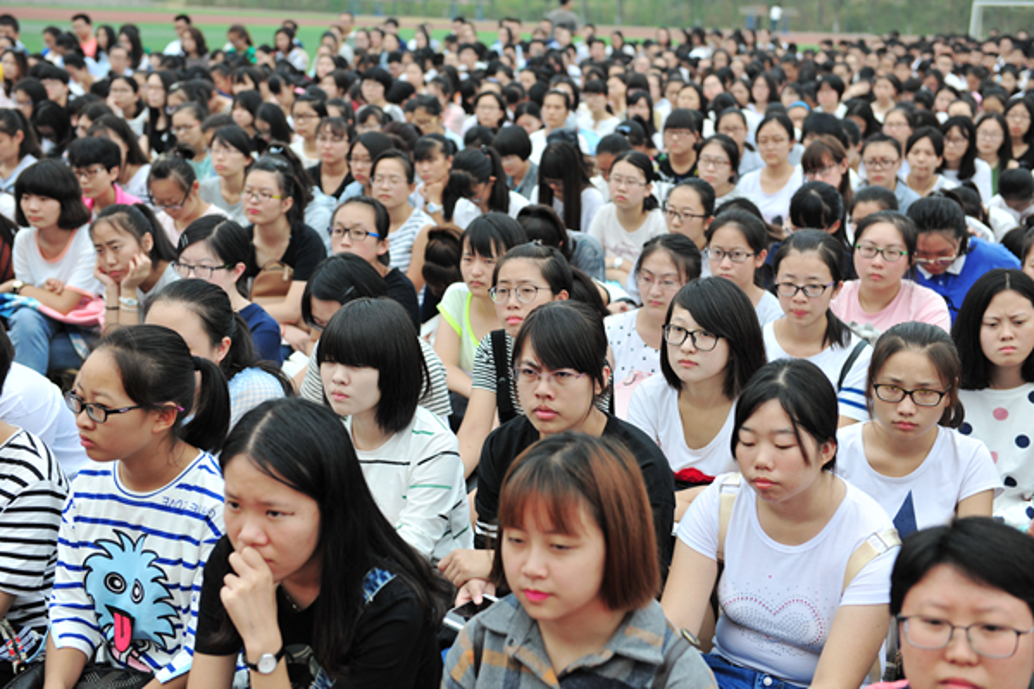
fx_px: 1580
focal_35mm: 55
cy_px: 344
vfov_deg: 24.6
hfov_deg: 36.2
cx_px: 517
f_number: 3.5
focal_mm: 55
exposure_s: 1/800
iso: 400
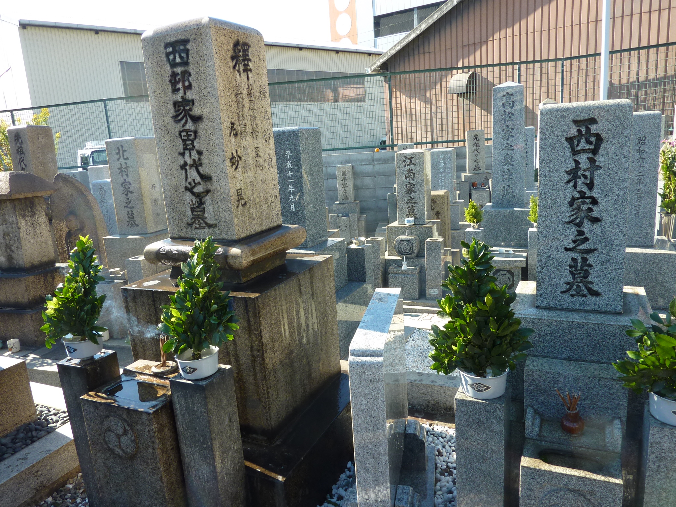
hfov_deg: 69.4
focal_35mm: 25
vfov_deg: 54.9
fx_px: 488
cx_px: 338
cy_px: 254
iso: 80
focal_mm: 4.1
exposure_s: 1/160
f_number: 4
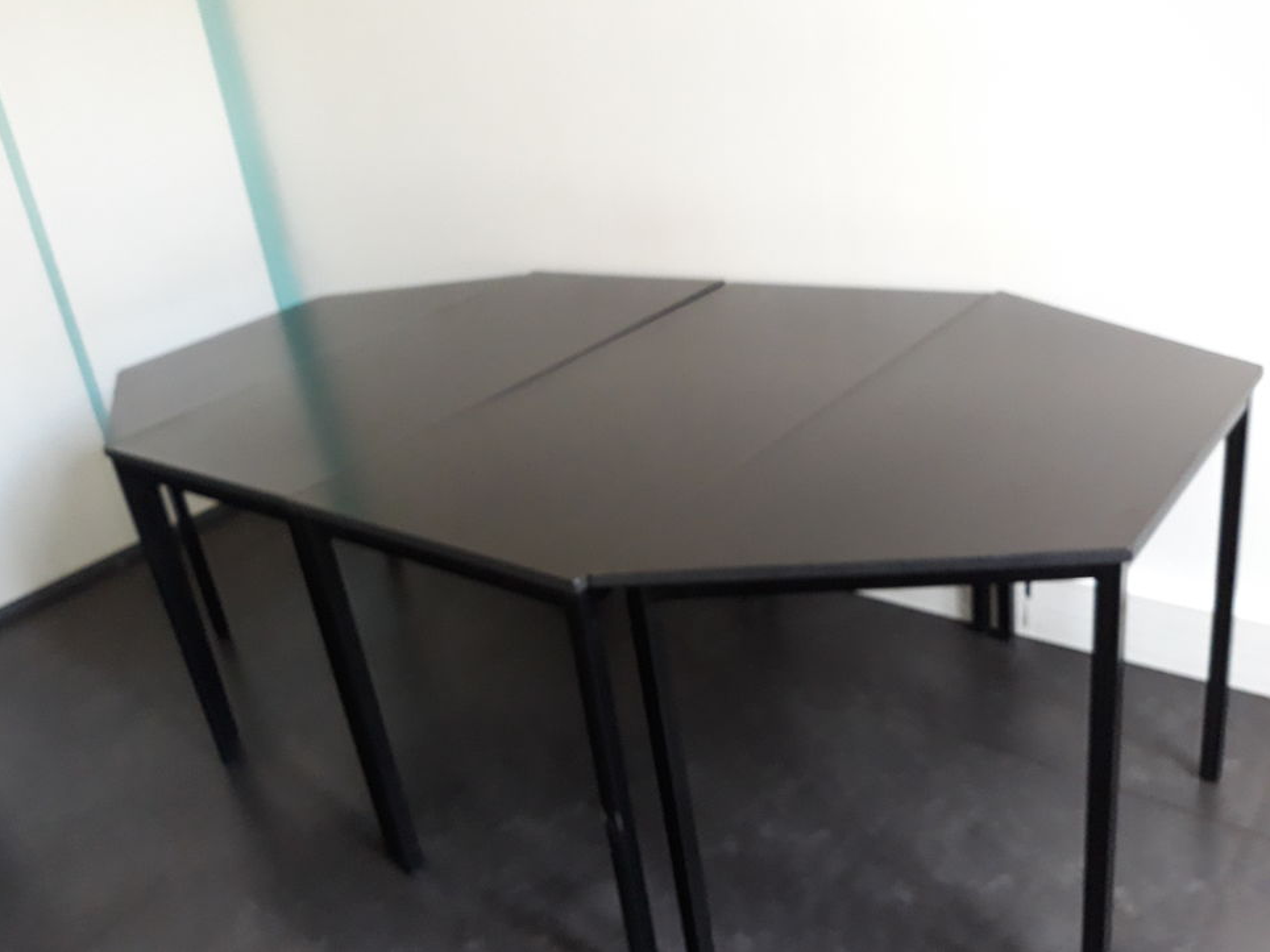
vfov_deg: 49.7
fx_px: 1027
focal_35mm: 28
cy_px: 460
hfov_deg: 63.4
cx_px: 614
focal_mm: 3.71
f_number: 1.7
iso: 400
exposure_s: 1/25
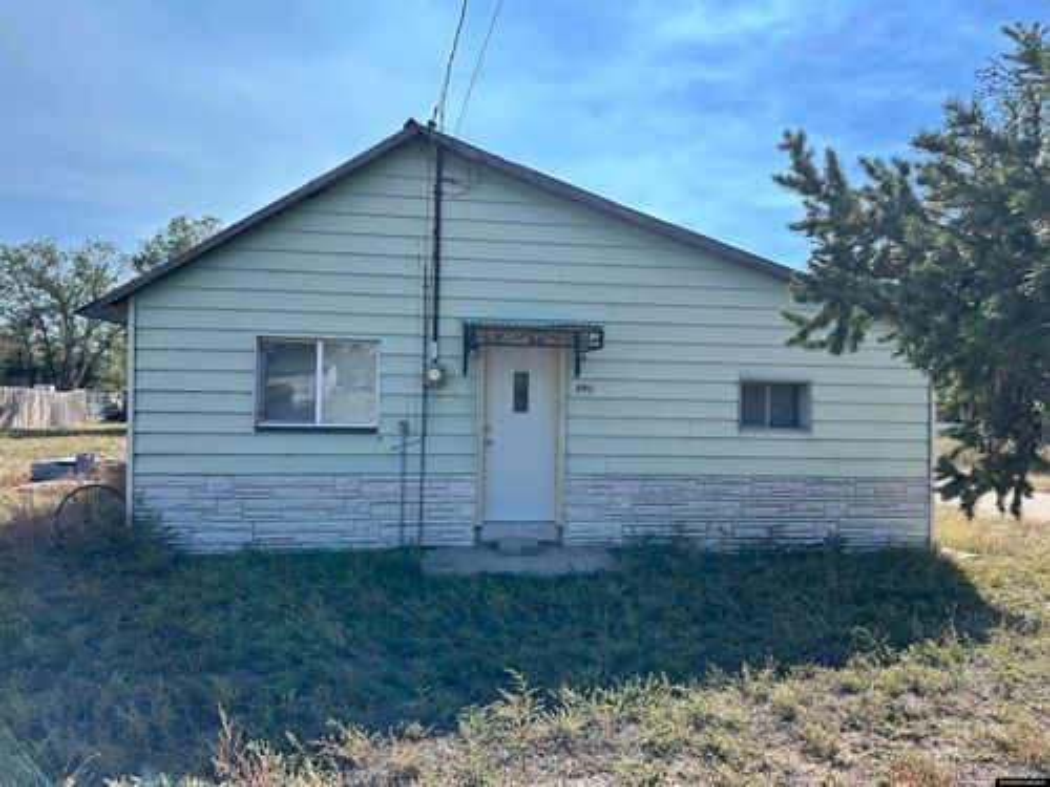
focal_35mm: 24
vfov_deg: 56.8
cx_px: 525
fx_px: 728
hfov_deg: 71.6
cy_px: 394
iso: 80
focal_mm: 6.86
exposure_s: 1/3356
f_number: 1.78
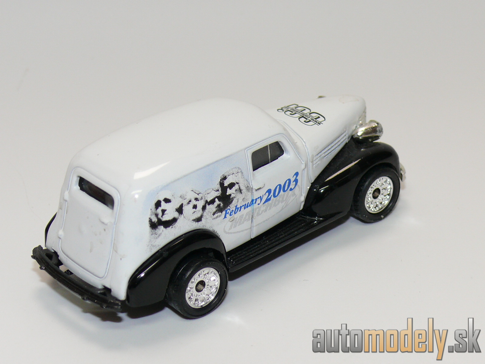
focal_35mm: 103
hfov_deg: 19.1
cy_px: 182
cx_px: 242
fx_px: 1443
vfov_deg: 14.4
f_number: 4
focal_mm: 13.6
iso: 100
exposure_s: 1/30
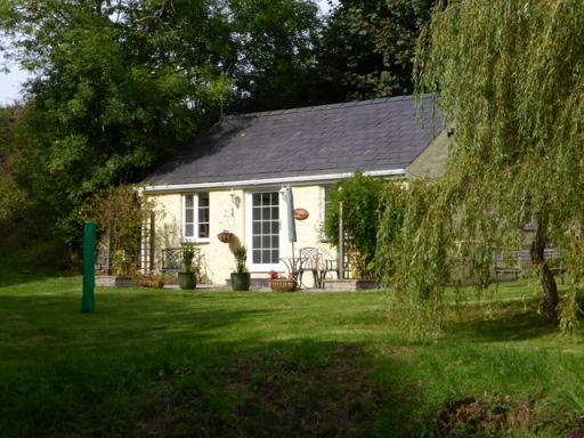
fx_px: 1248
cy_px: 219
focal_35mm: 74
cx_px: 292
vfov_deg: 19.9
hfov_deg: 26.3
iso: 100
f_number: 5
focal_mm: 12.5
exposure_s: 1/400
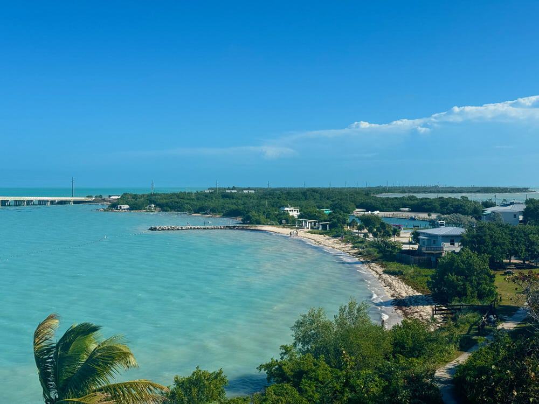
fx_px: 747
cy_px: 202
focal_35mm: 48
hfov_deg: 39.7
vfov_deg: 30.3
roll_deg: -0.3
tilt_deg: +0.1
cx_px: 270
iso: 80
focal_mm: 6.86
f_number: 1.78
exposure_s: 1/7092
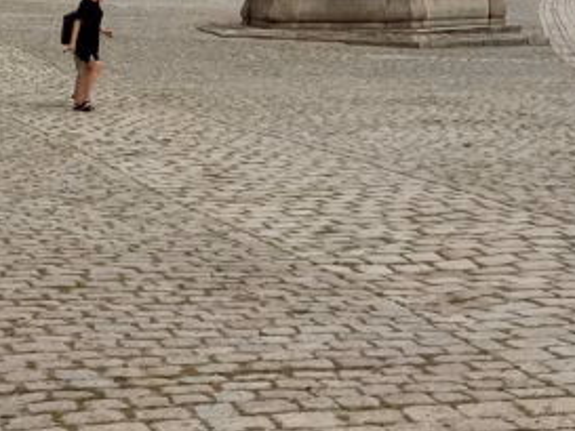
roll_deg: +0.4
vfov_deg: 12.8
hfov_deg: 17.9
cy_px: -343
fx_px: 1745
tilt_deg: +9.8
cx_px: 670
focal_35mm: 105
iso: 32
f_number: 1.8
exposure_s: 1/2114
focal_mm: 3.99
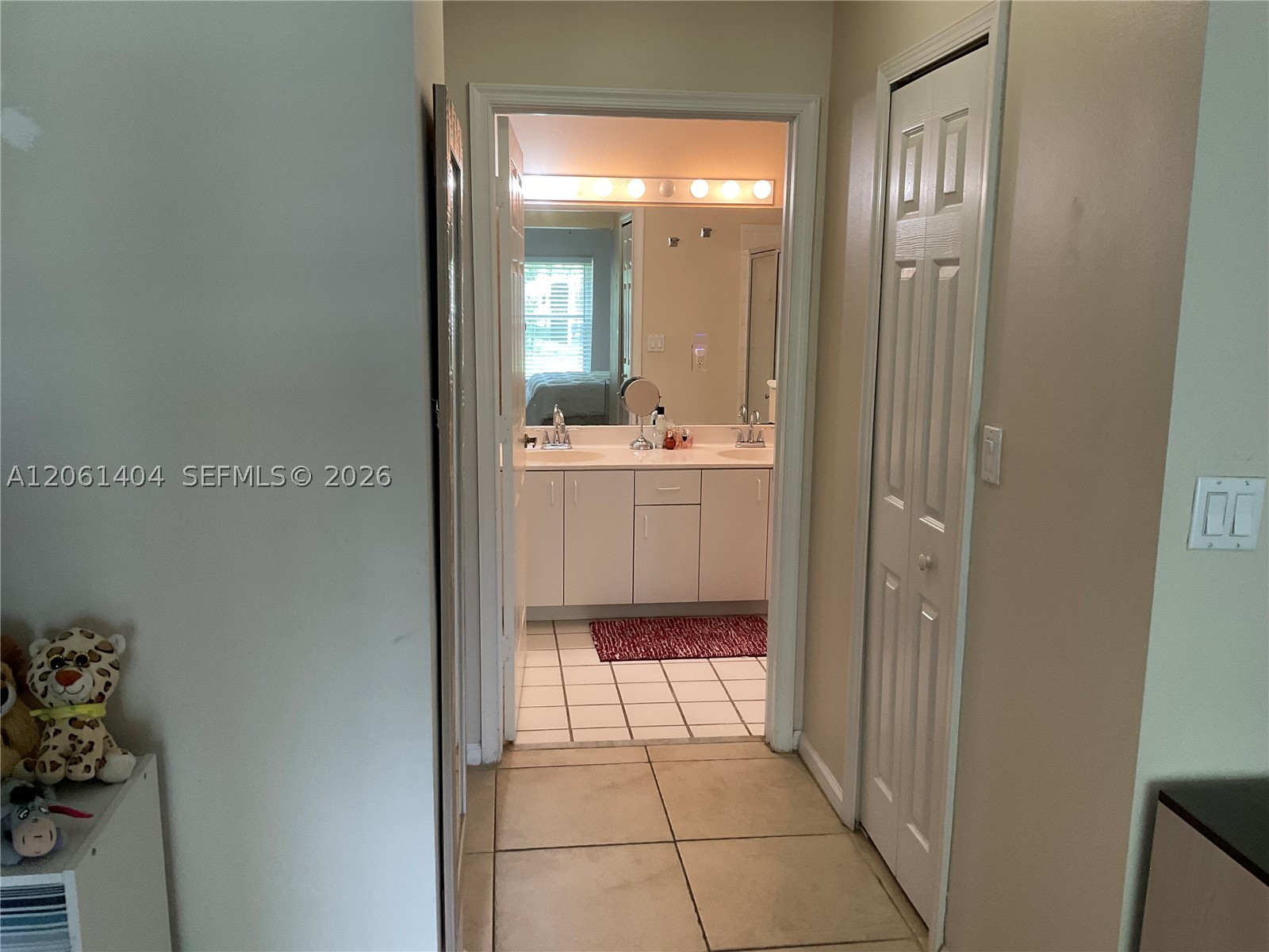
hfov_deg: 61.7
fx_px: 1063
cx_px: 634
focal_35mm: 29
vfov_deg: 48.2
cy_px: 476
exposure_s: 1/60
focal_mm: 3
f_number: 1.8
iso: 64
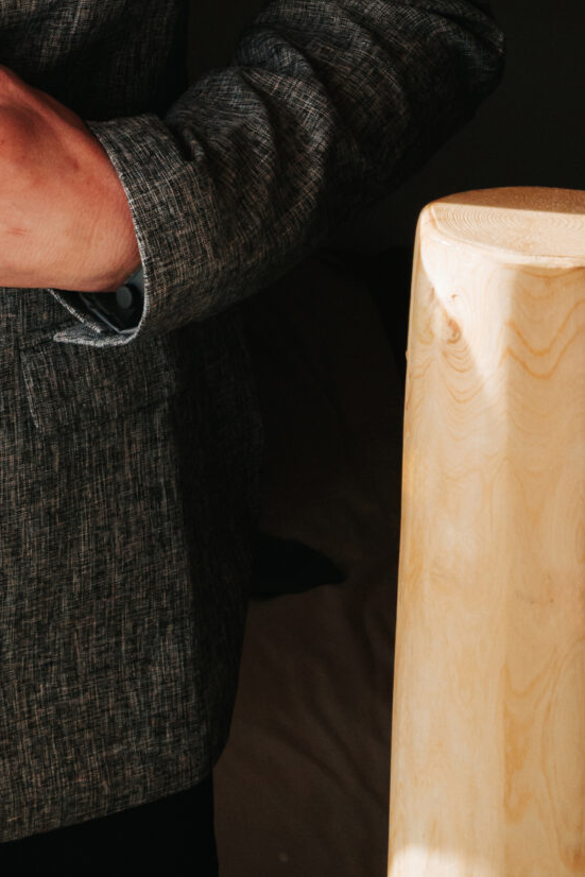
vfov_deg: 15.4
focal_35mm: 124
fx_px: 3021
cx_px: -107
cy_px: -376
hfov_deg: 10.9
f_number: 10
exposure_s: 1/320
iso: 800
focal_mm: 40
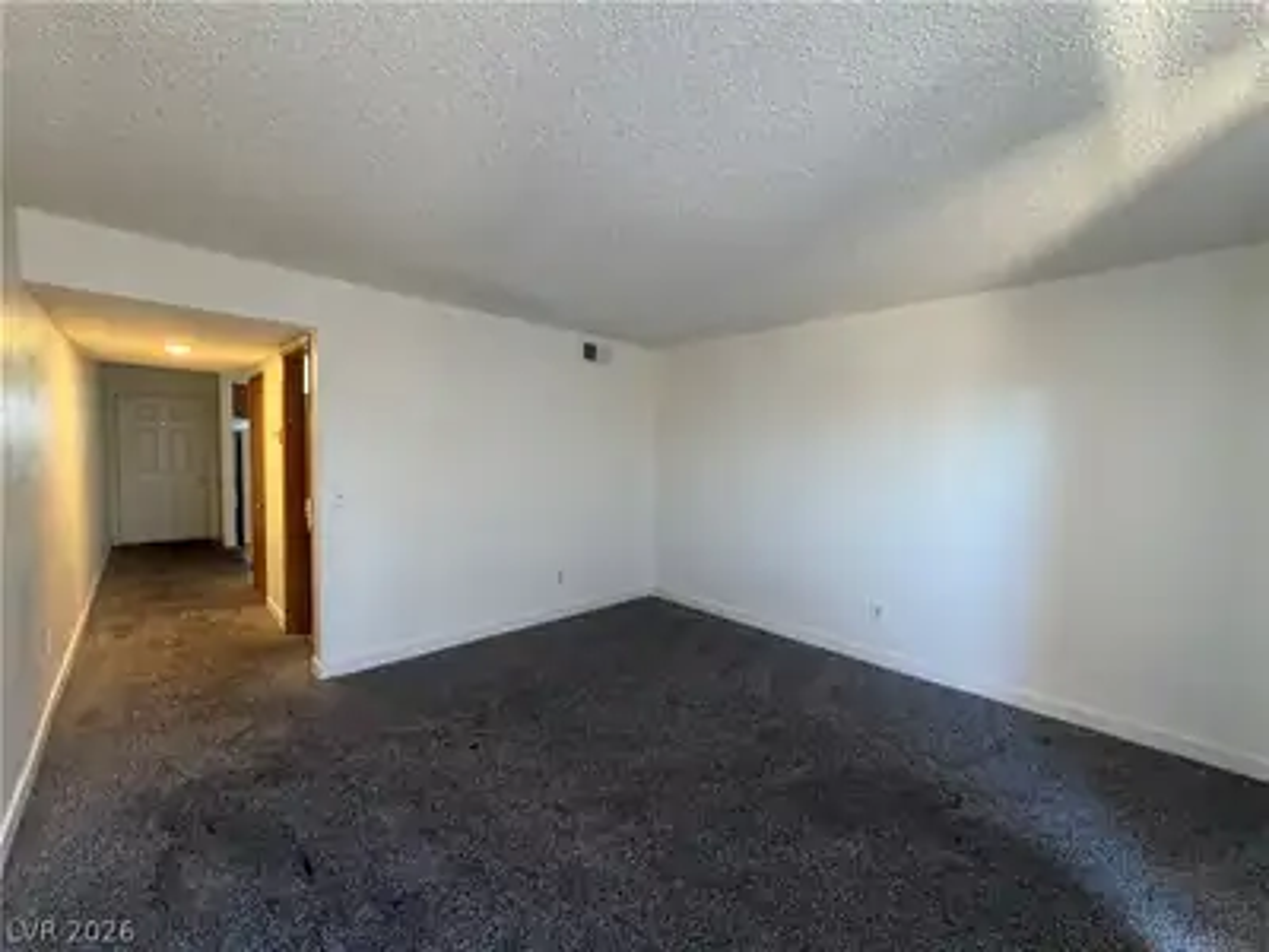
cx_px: 634
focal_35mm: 14
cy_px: 476
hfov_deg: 102.1
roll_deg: -0.5
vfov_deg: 85.7
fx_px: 513
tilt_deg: -1.7
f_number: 2.2
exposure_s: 1/60
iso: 320
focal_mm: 2.22
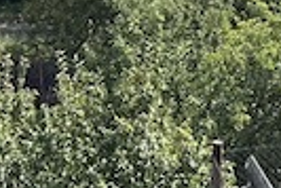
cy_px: -154
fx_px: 1625
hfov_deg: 9.9
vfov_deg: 6.5
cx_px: 173
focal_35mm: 208
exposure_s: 1/4016
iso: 50
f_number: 1.6
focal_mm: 5.1
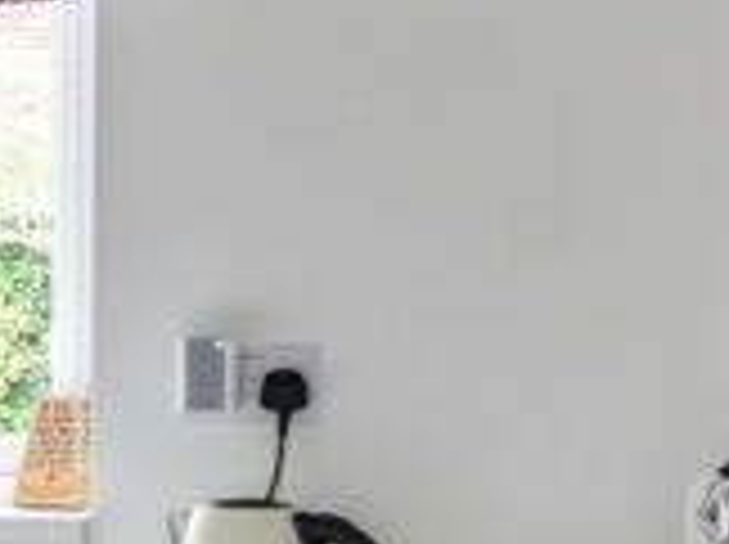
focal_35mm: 189
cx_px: -1174
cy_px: 402
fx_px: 3974
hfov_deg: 9.1
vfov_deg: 7.8
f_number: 8
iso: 100
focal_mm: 21
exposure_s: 1/4
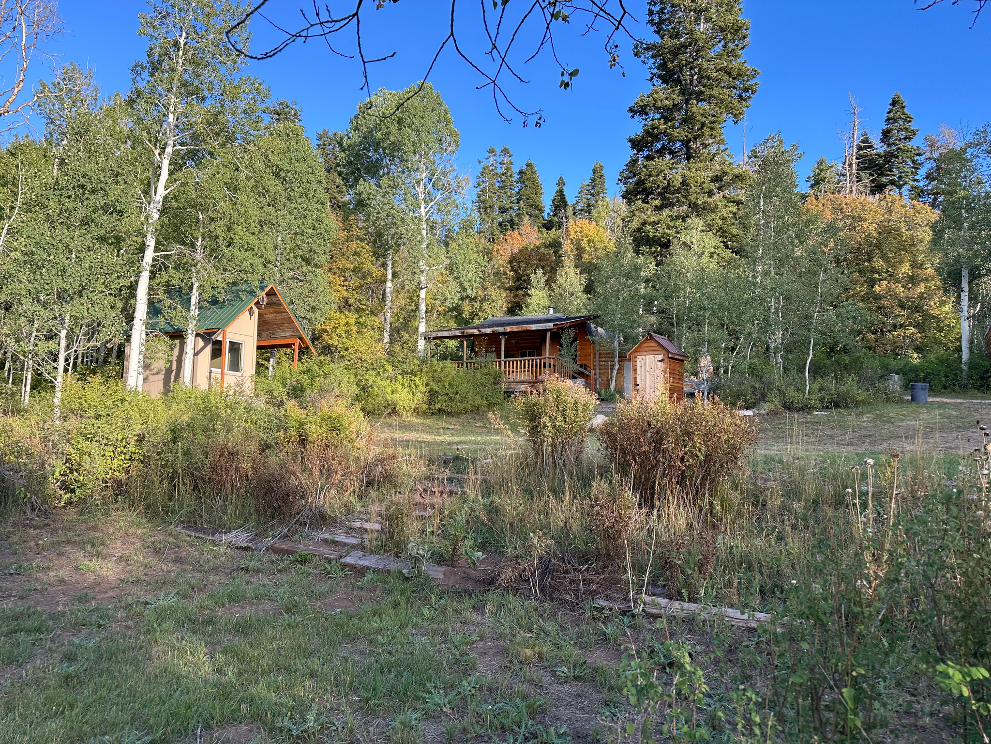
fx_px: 687
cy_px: 372
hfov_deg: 71.6
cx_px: 496
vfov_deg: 56.8
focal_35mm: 24
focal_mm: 6.86
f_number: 1.78
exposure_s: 1/630
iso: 80
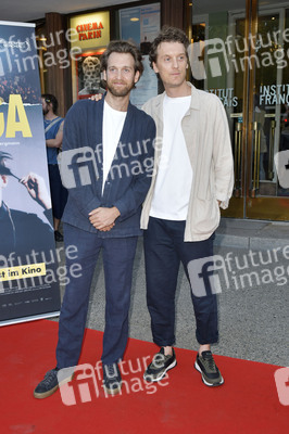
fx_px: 386
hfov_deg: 41.0
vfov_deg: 58.8
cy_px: 217
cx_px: 144
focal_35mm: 32
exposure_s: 1/200
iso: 640
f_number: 6.3
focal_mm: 32
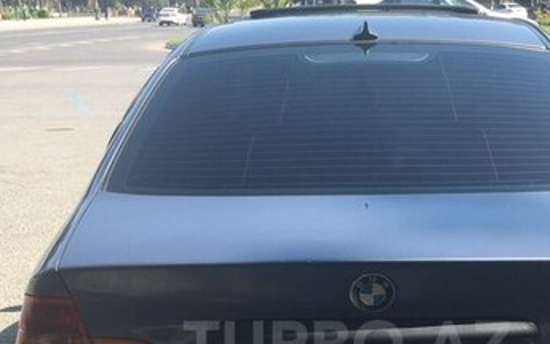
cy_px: 345
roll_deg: -0.1
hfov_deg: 34.4
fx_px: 884
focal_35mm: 59
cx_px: 347
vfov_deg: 21.2
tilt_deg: -17.8
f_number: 2.2
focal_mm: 4.15
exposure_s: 1/569
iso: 25
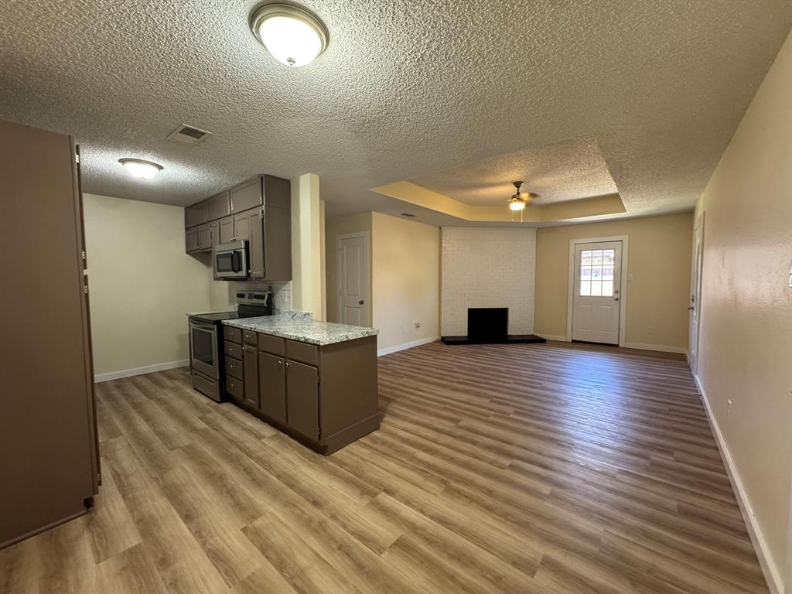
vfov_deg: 85.7
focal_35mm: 14
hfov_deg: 102.1
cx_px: 396
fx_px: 320
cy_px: 297
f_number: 2.2
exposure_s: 1/60
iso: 400
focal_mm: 2.22
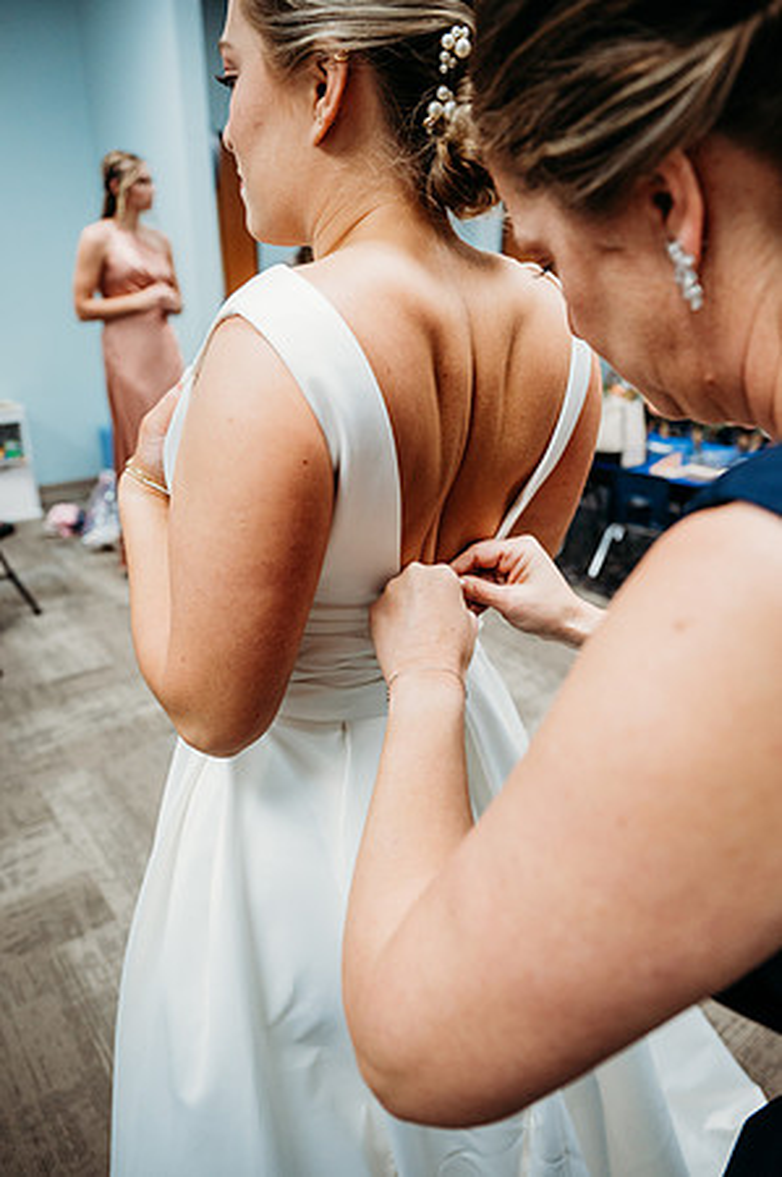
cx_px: 391
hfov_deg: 53.0
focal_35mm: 24
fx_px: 784
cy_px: 588
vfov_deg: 73.8
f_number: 3.2
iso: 2000
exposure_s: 1/320
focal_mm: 24
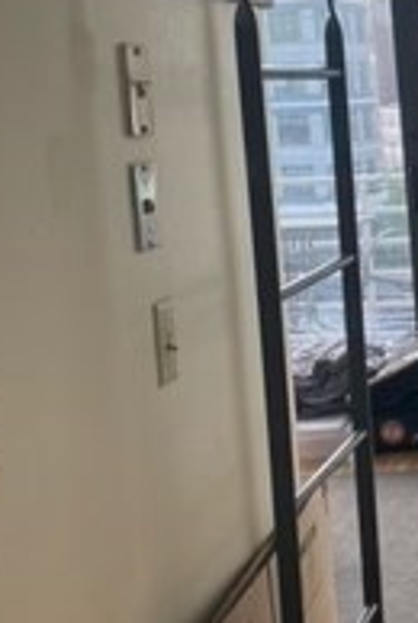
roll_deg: +1.6
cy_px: 321
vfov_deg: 22.8
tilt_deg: -7.3
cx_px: 672
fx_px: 1544
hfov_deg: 14.2
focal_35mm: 89
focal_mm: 4.25
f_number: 1.8
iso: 32
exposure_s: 1/122
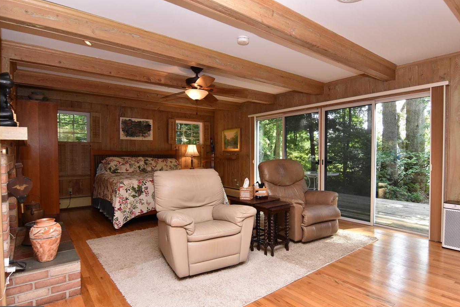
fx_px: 243
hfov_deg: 86.9
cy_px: 161
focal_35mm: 19
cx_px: 234
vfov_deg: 64.6
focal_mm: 12
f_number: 6.3
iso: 800
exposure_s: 1/60
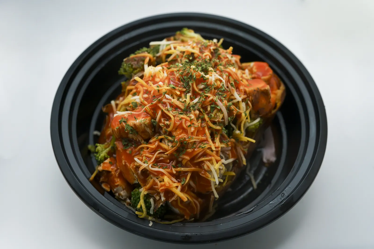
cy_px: 124
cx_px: 187
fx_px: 364
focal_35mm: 35
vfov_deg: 37.9
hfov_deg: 54.4
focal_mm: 35
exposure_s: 1/80
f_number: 5.6
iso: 2000
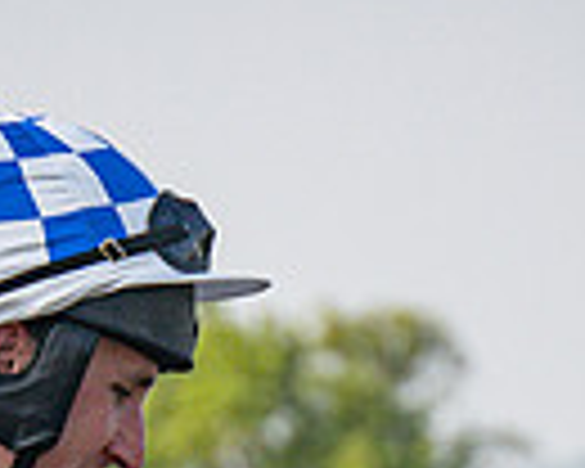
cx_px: 606
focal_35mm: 723
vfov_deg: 2.1
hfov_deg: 2.7
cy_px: 814
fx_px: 12518
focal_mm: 98
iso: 400
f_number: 5
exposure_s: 1/1600
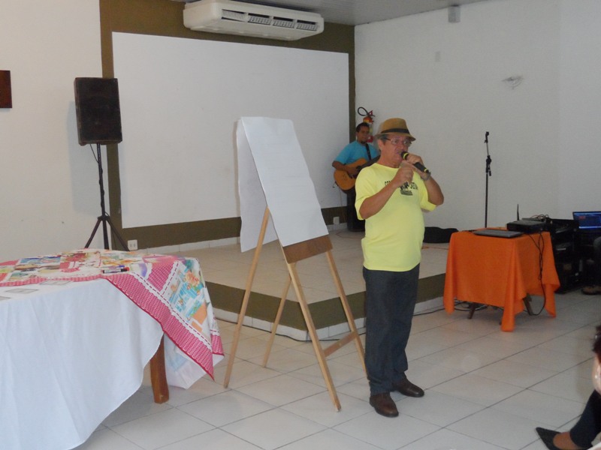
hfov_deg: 45.8
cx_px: 300
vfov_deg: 35.1
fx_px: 712
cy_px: 225
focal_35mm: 41
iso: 400
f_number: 3.7
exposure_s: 1/45
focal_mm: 6.8
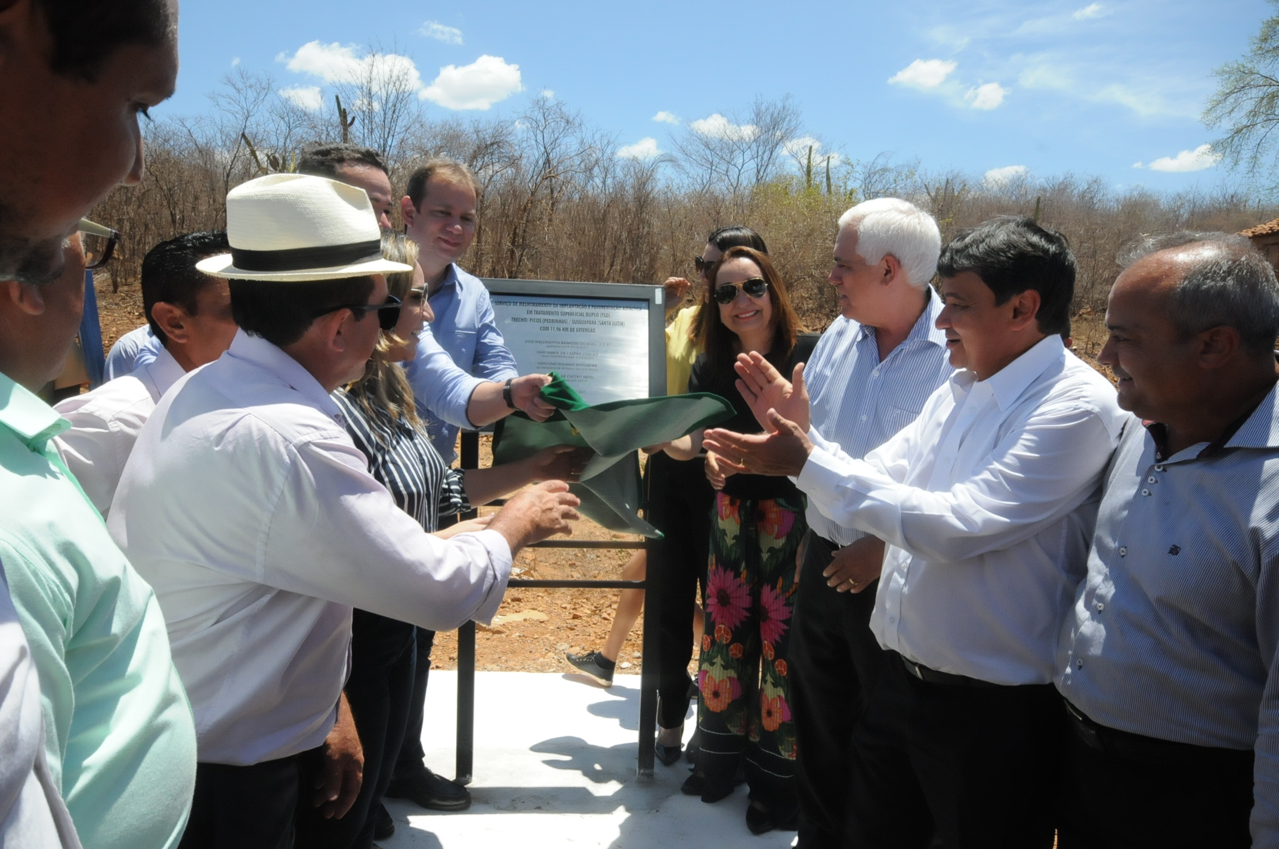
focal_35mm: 26
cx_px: 640
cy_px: 424
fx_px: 905
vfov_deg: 50.3
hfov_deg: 70.5
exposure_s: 1/1000
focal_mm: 17
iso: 1250
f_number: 16
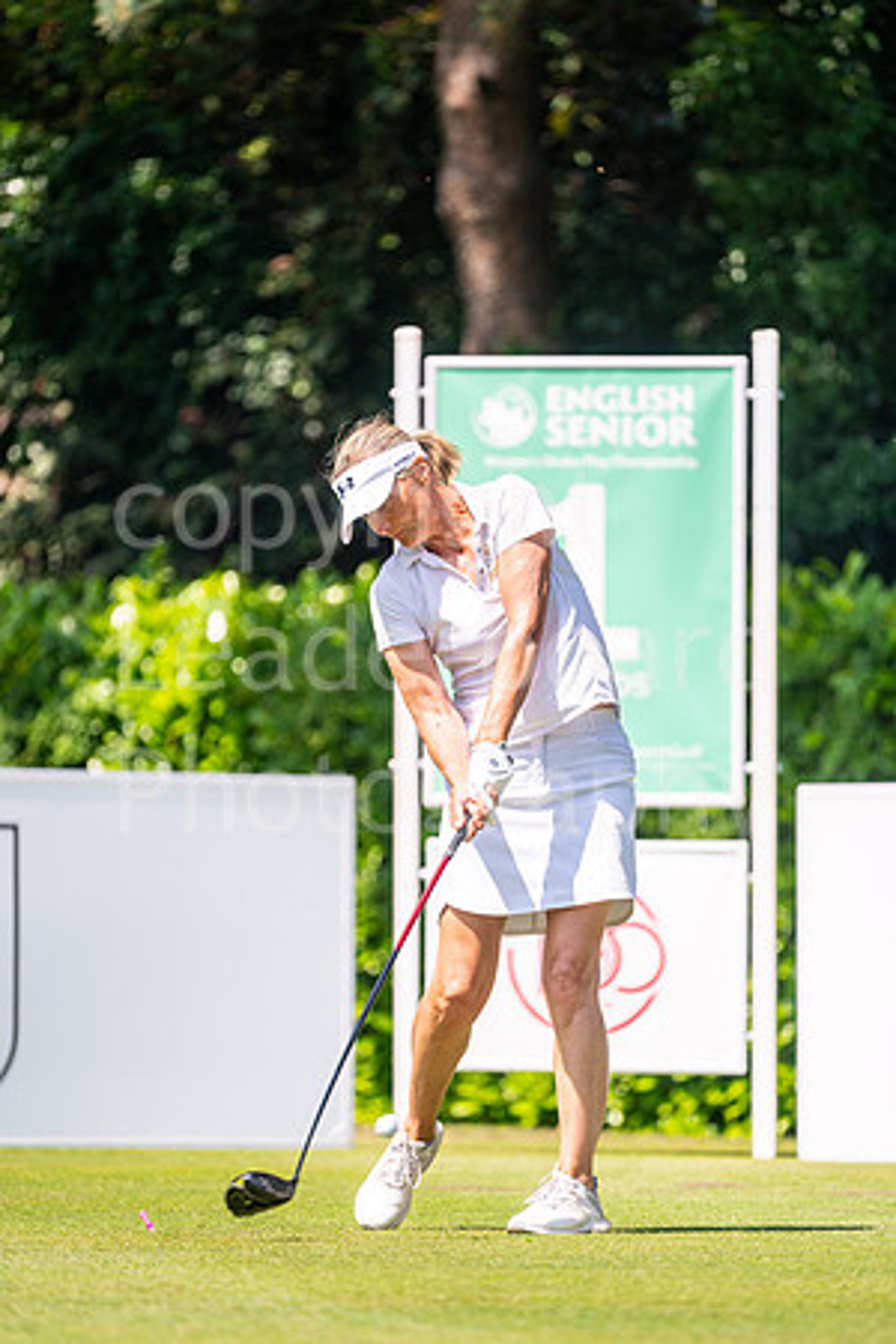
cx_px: 448
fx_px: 11199
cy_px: 672
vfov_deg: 6.9
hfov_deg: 4.6
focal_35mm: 300
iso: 200
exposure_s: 1/2000
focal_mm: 300
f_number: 4.5
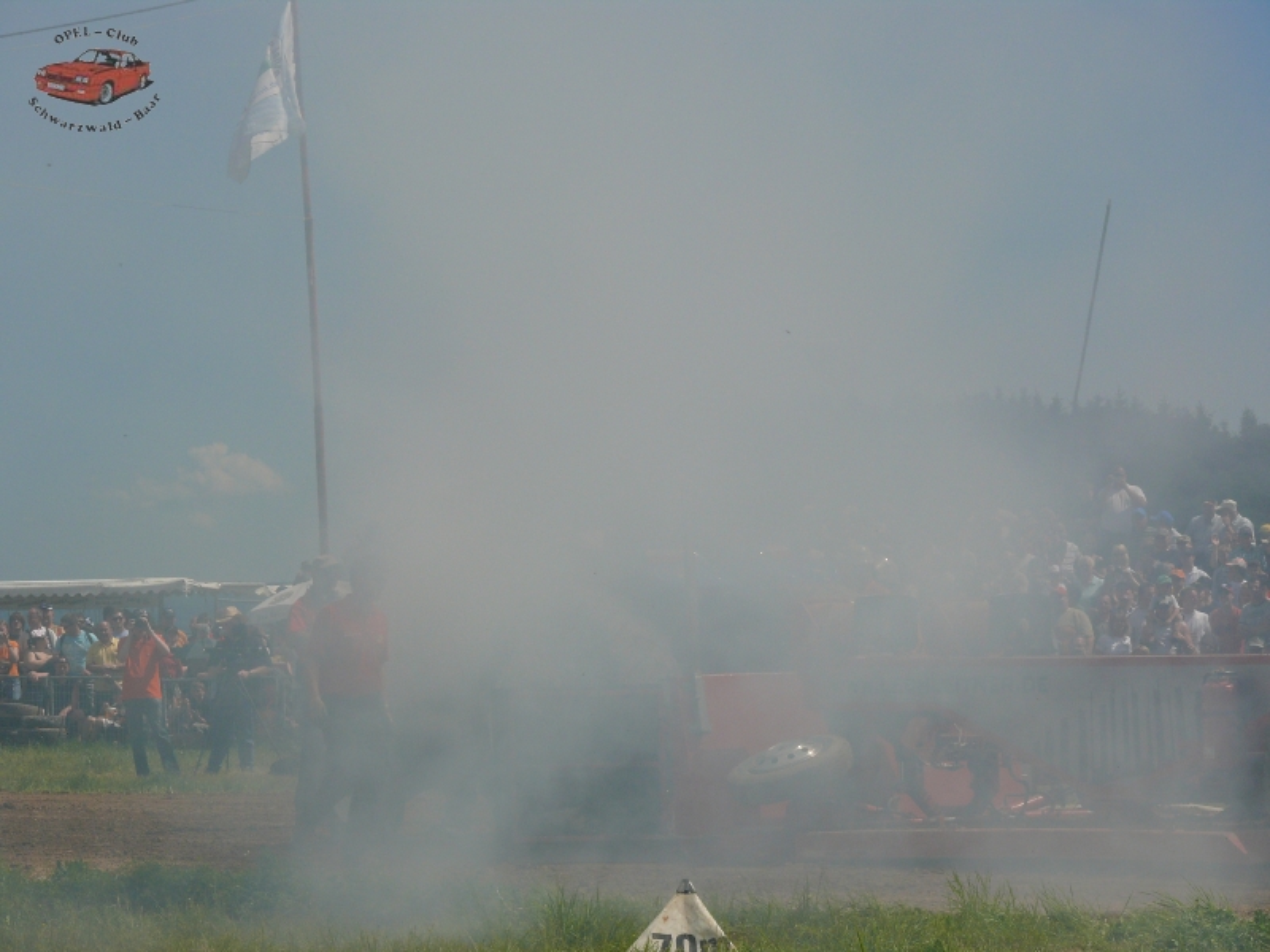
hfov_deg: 11.4
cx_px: 635
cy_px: 476
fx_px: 6384
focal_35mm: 174
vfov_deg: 8.5
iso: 100
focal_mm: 36.8
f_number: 8
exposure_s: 1/640
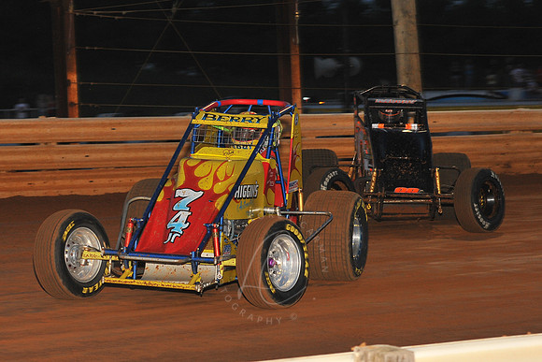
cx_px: 271
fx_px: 1687
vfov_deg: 12.2
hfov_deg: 18.3
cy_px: 181
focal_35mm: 112
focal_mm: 112
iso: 1000
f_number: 7.1
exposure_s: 1/320
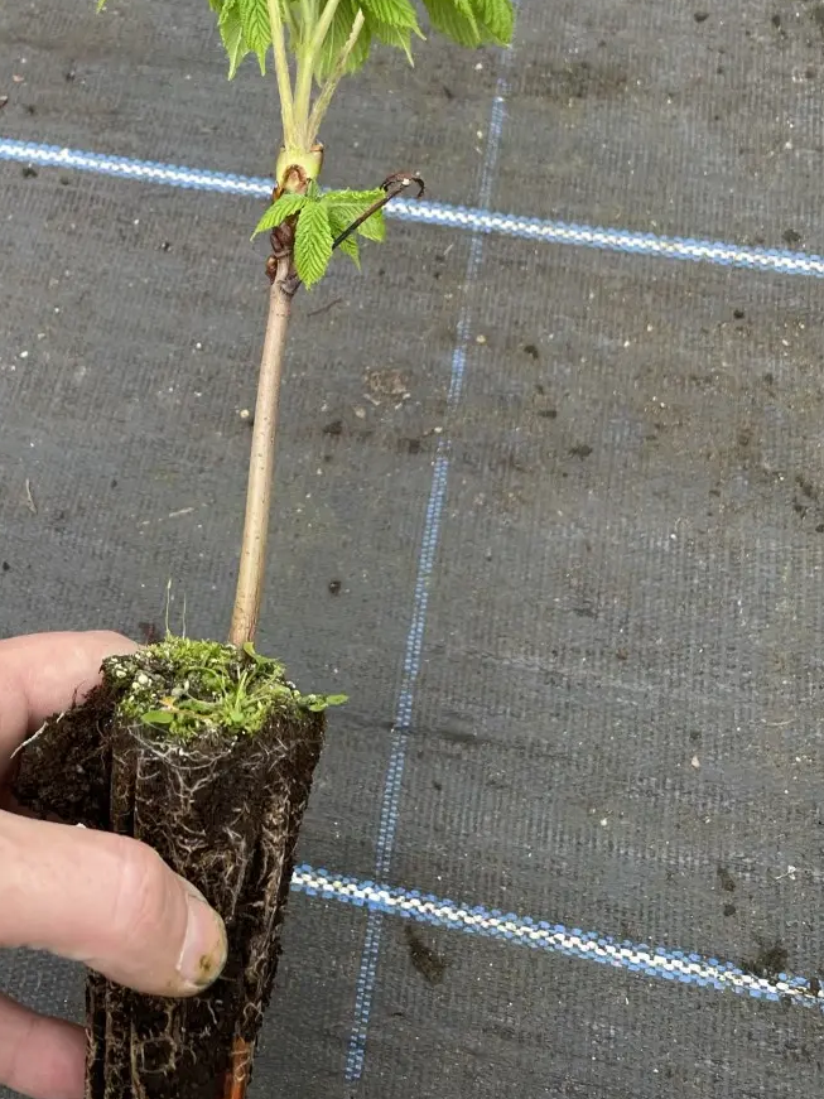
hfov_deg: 33.2
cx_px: 245
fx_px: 1365
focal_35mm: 43
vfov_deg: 42.3
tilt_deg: -62.6
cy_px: 255
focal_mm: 4.2
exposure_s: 1/121
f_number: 1.6
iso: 40
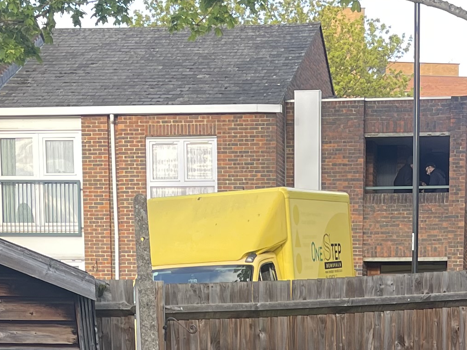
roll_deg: +0.1
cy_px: 599
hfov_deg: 19.7
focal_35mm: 99
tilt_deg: -9.1
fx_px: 1336
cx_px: 346
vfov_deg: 13.6
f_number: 1.6
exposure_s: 1/138
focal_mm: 5.1
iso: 32
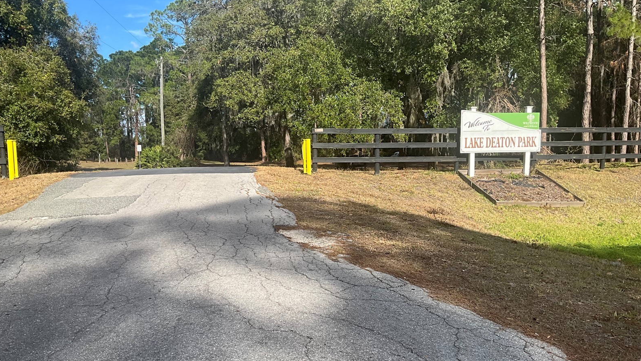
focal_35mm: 32
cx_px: 320
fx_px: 544
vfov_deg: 36.6
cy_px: 199
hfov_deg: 61.0
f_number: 1.8
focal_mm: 3
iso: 25
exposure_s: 1/1098
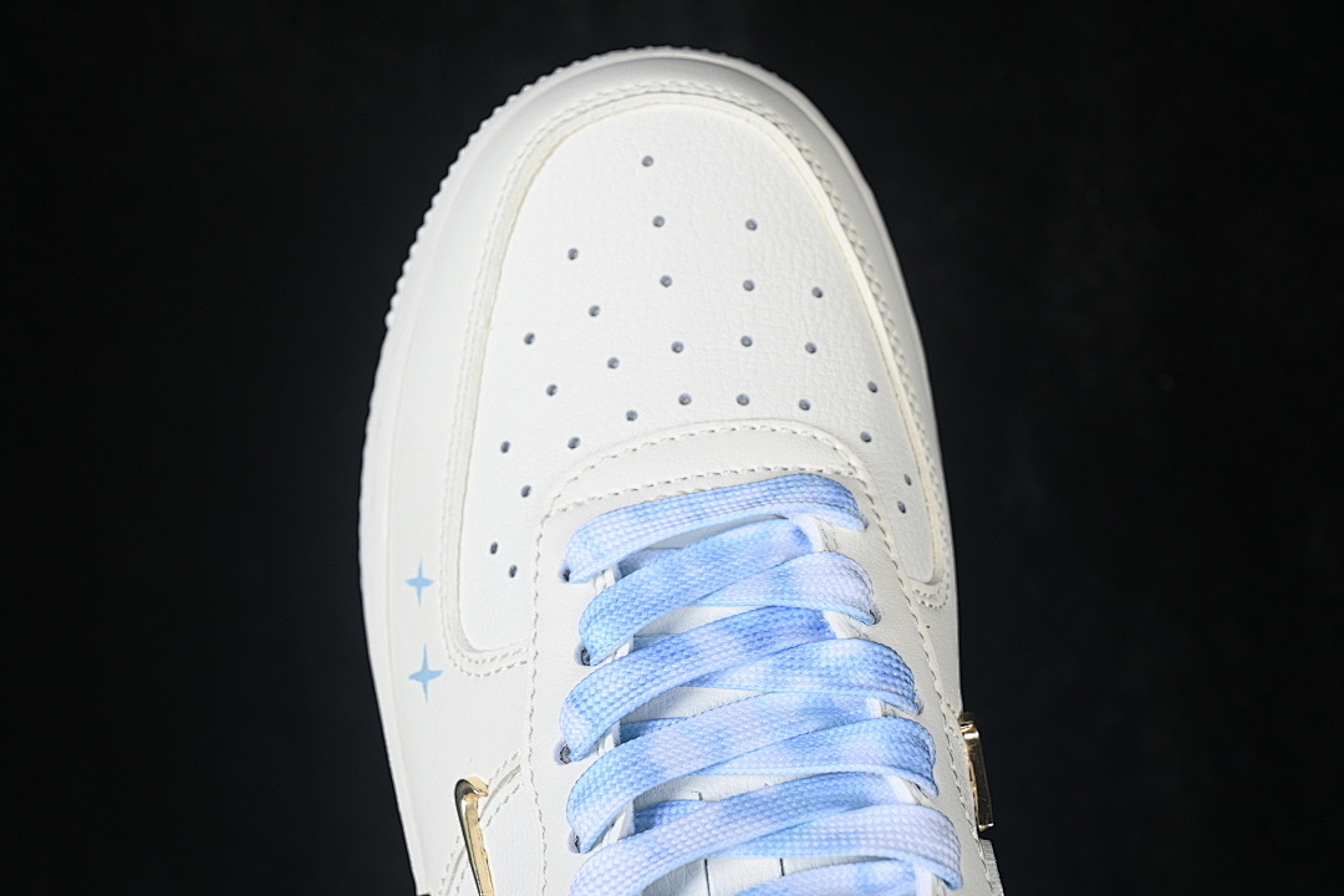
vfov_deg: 18.2
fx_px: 2800
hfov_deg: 27.0
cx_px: 672
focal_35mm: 75
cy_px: 448
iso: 160
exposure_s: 1/80
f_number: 7.1
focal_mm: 50
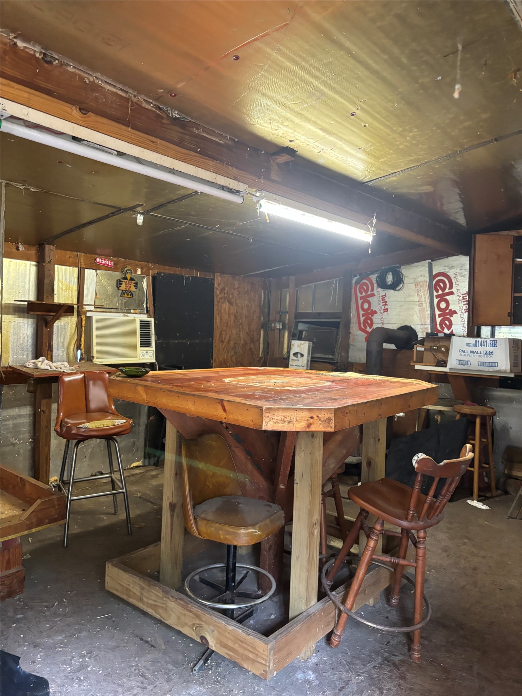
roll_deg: -3.7
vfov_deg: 67.3
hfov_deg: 53.1
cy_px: 348
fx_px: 523
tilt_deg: -1.5
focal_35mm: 26
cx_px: 261
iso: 500
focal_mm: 5.96
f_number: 1.6
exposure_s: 1/40
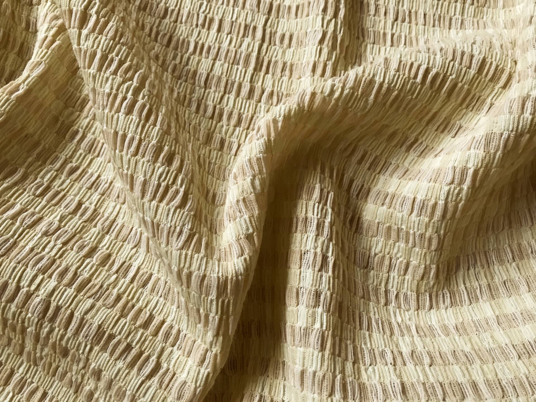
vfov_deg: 49.7
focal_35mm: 28
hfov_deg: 63.4
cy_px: 201
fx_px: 434
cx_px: 268
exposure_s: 1/15
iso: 50
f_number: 1.8
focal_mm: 3.99
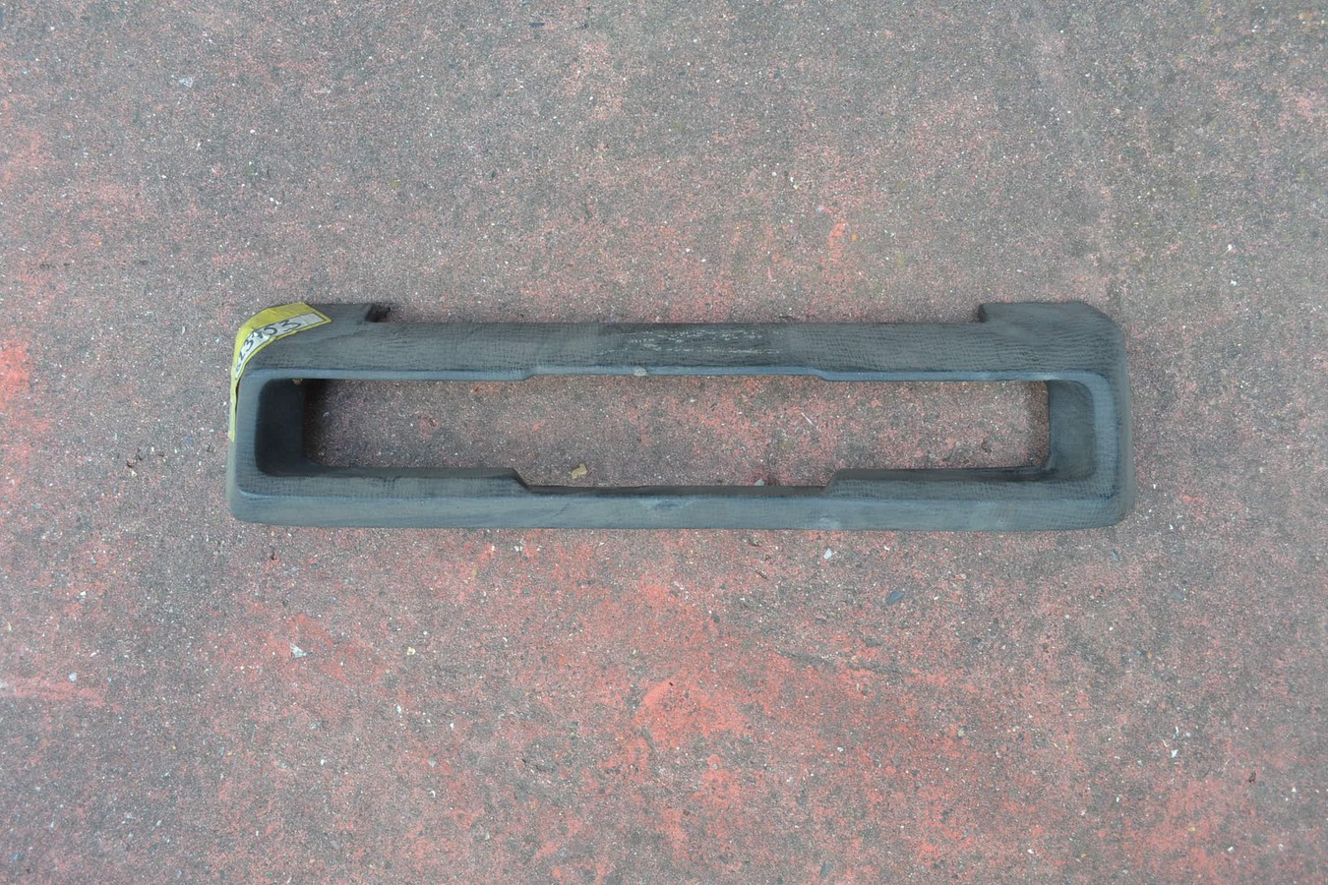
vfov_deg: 43.6
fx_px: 1107
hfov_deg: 61.9
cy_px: 442
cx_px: 664
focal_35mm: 30
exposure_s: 1/100
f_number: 5.6
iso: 400
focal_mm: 20
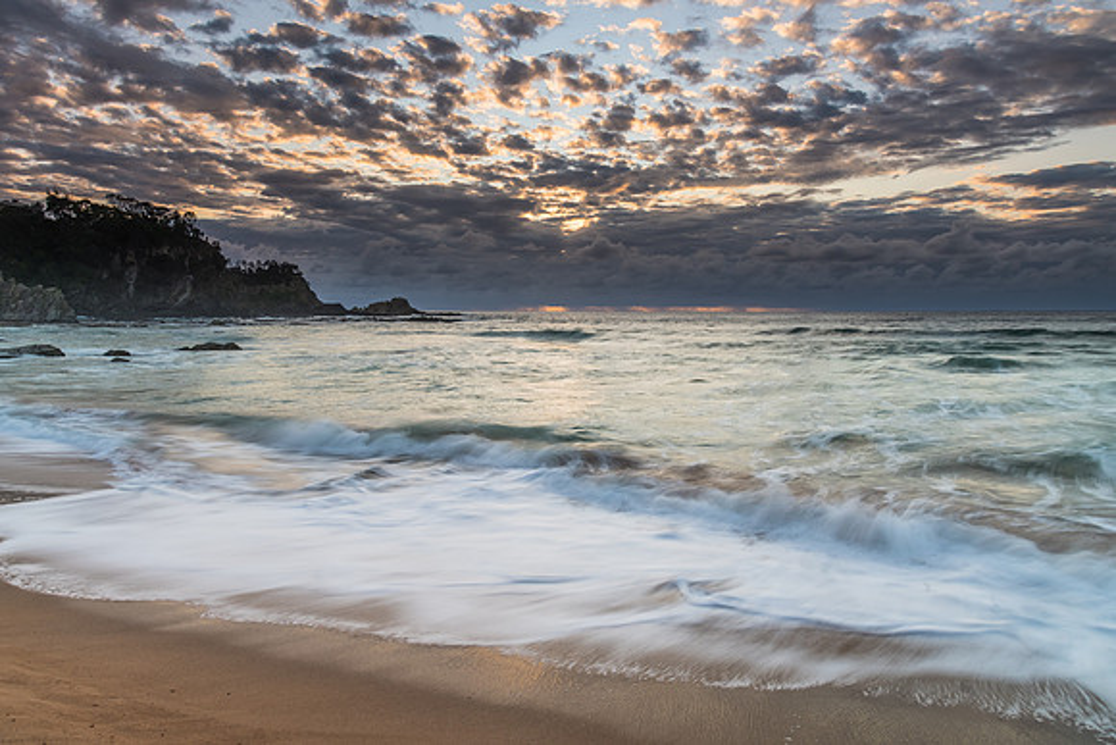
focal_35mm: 25
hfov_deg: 71.7
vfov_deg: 51.5
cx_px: 559
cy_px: 379
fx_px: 772
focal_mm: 24
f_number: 9
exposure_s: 1/2
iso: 100
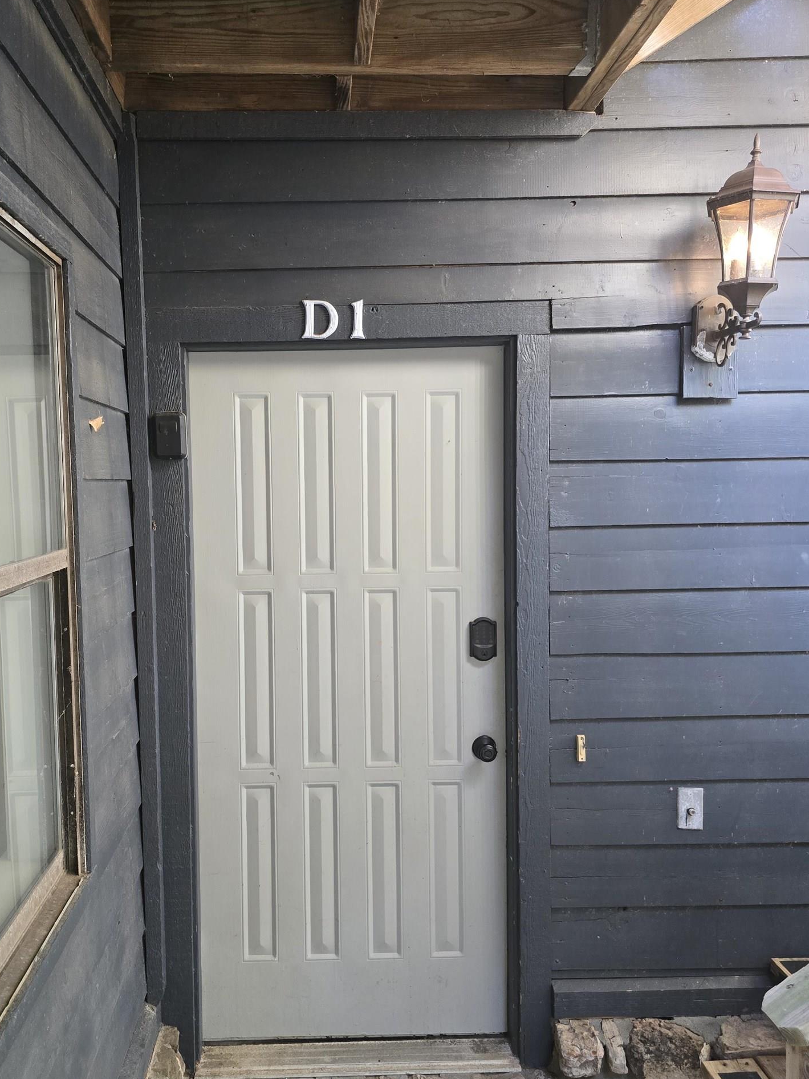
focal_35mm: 28
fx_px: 873
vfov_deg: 63.5
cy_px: 539
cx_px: 320
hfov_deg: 49.4
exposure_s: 1/120
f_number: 1.7
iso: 800
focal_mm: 6.3
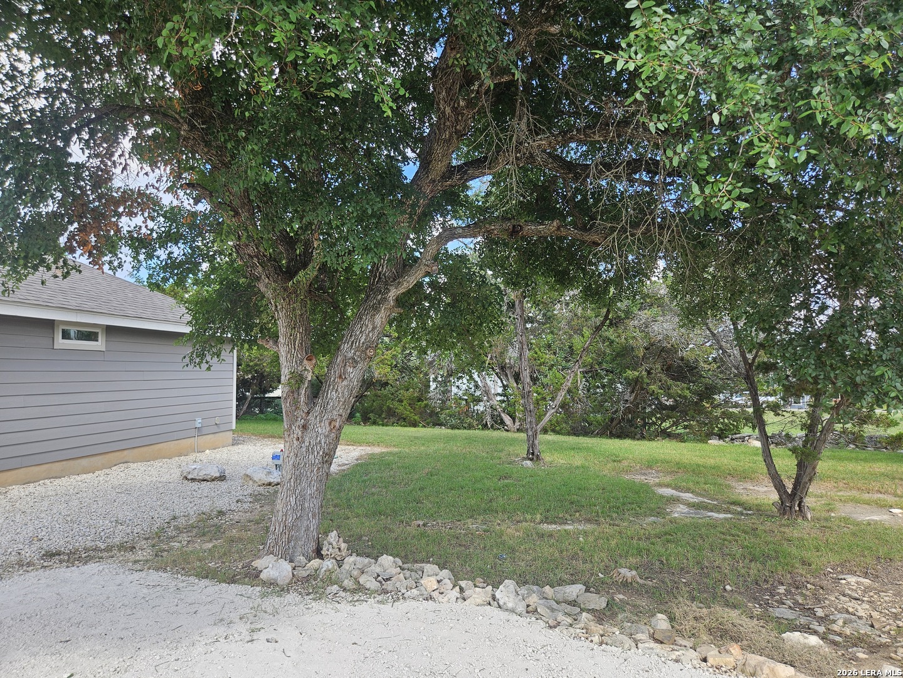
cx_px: 452
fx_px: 600
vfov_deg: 58.9
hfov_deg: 73.9
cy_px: 339
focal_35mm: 23
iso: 25
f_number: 1.8
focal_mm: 5.4
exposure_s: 1/385
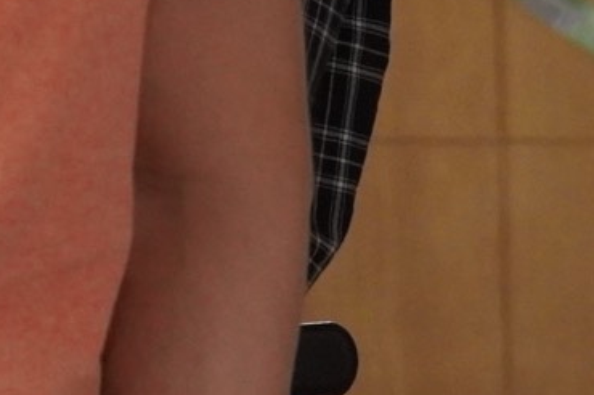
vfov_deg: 1.9
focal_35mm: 730
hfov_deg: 2.8
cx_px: -1252
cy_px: -846
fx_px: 12038
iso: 2000
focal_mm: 75
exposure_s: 1/160
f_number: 4
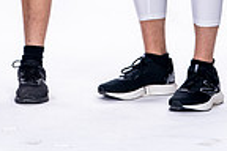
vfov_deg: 3.7
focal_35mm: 366
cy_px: -189
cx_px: 61
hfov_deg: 5.6
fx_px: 2308
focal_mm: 117
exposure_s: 1/250
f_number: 5.6
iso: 400
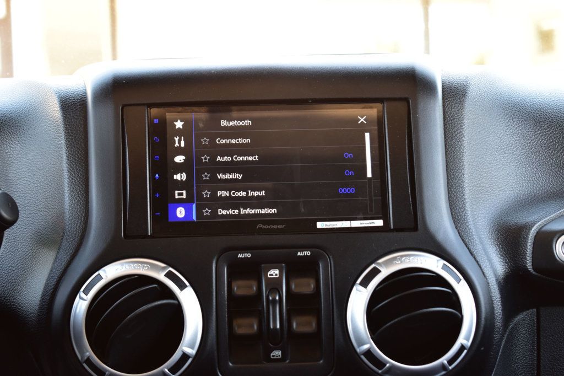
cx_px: 282
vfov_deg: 16.5
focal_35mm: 82
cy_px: 188
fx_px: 1292
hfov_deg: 24.6
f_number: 6.3
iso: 400
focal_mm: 55
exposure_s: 1/20
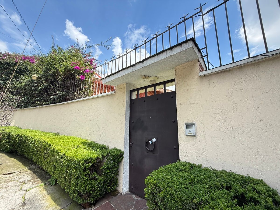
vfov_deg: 85.7
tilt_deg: +10.2
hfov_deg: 102.1
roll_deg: +0.2
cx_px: 140
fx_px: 113
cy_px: 105
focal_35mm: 14
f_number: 2.2
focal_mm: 2.22
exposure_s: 1/506
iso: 64
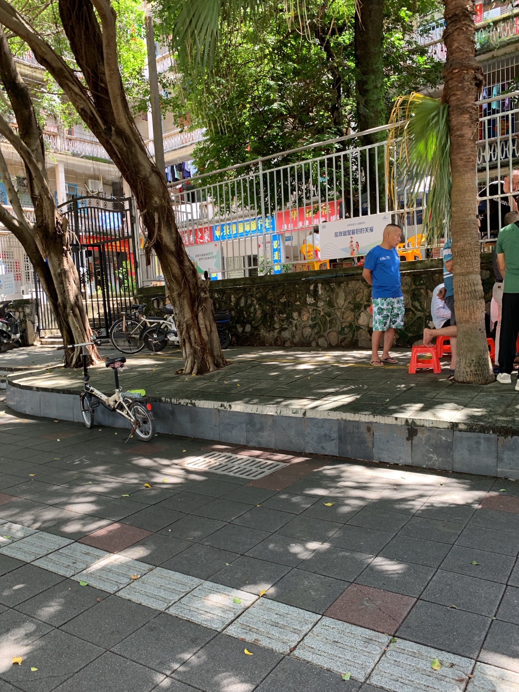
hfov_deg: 49.7
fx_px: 560
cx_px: 275
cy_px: 369
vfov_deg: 63.4
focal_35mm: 28
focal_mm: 4.25
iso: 64
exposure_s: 1/121
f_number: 1.8
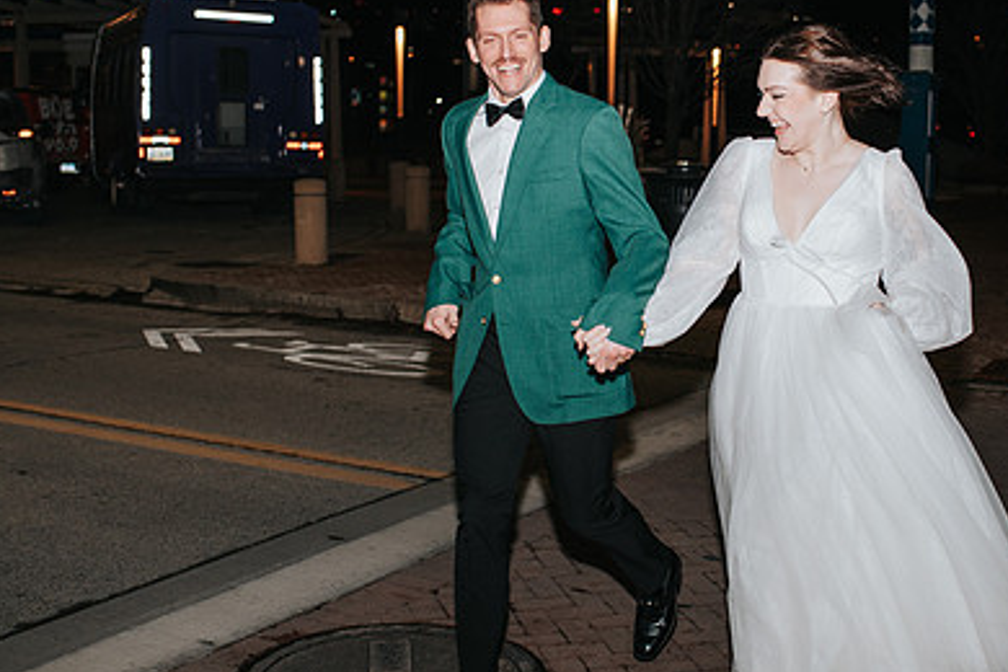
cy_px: 295
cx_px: 659
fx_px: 1456
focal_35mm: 52
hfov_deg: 37.8
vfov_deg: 26.0
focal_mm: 35
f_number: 3.2
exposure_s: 1/200
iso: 800
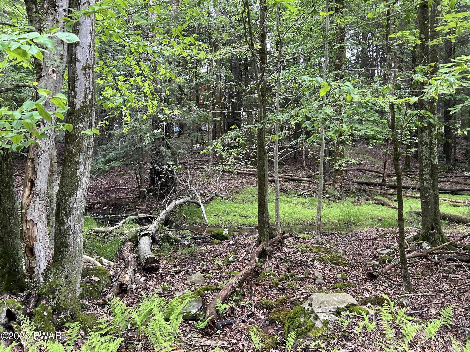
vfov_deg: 53.1
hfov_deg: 67.3
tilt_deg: -2.4
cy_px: 176
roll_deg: +1.1
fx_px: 353
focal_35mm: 26
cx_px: 235
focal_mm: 5.7
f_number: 1.5
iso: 250
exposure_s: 1/60
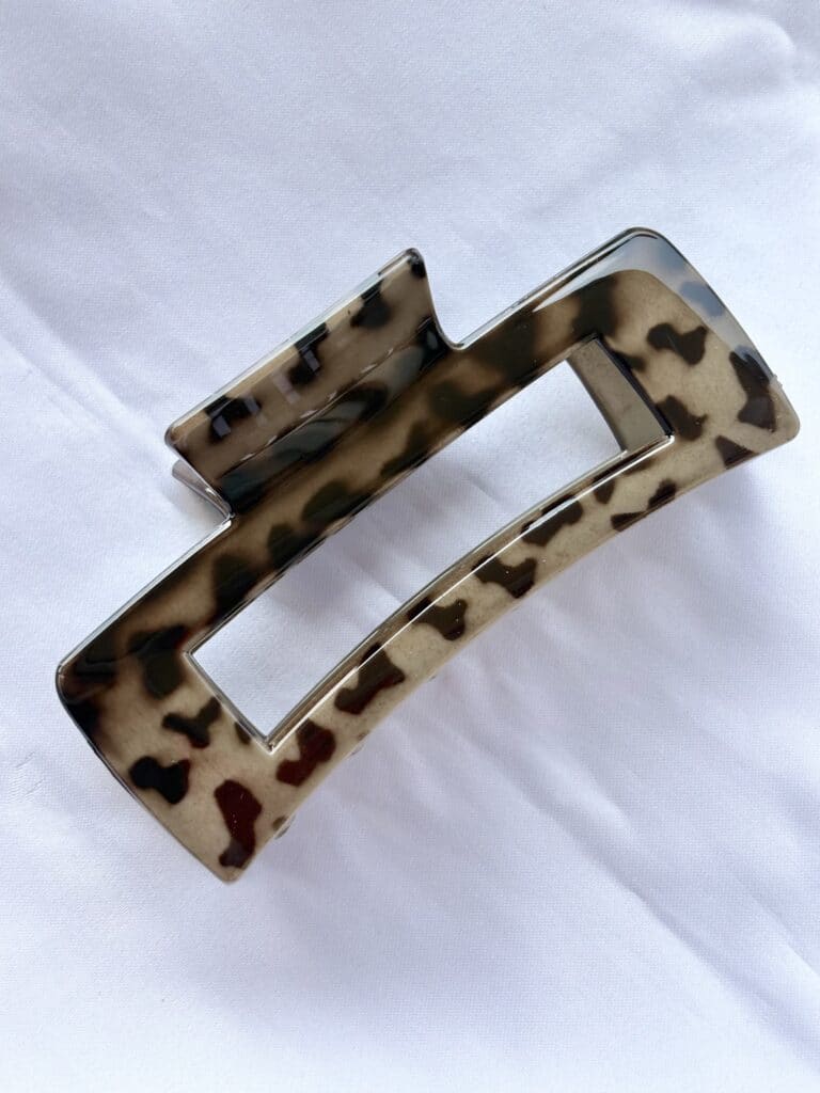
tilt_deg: -64.9
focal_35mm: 52
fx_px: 1642
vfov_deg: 36.8
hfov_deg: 28.0
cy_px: 546
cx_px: 410
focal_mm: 5.96
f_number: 1.6
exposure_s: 1/1263
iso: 40
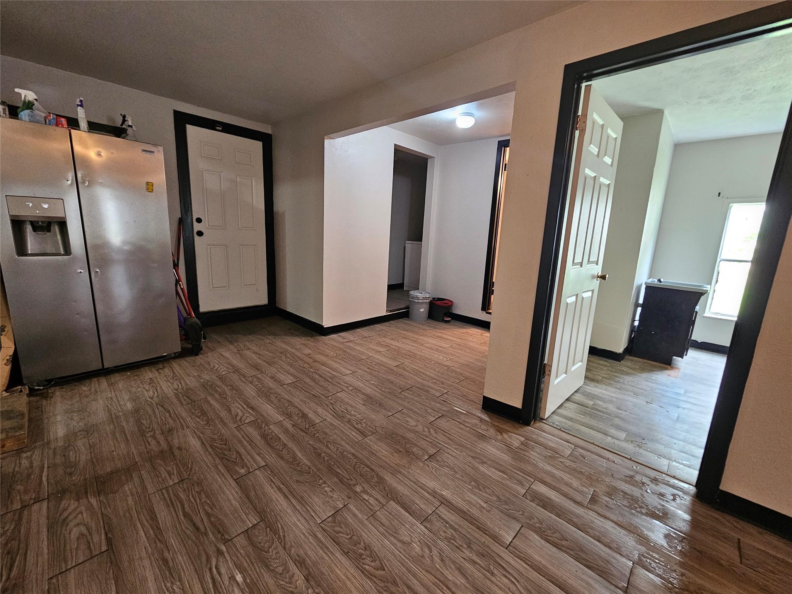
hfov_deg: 106.2
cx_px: 396
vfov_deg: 89.9
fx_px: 297
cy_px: 297
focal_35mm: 13
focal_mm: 2.2
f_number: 2.2
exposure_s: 1/30
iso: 400
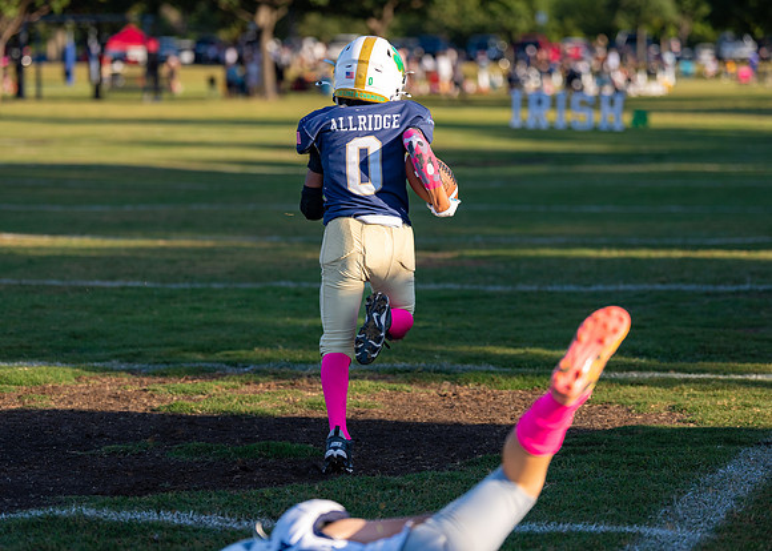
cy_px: 236
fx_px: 3064
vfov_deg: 10.3
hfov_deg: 14.4
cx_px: 346
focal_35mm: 140
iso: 200
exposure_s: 1/2000
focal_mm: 115
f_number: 2.8
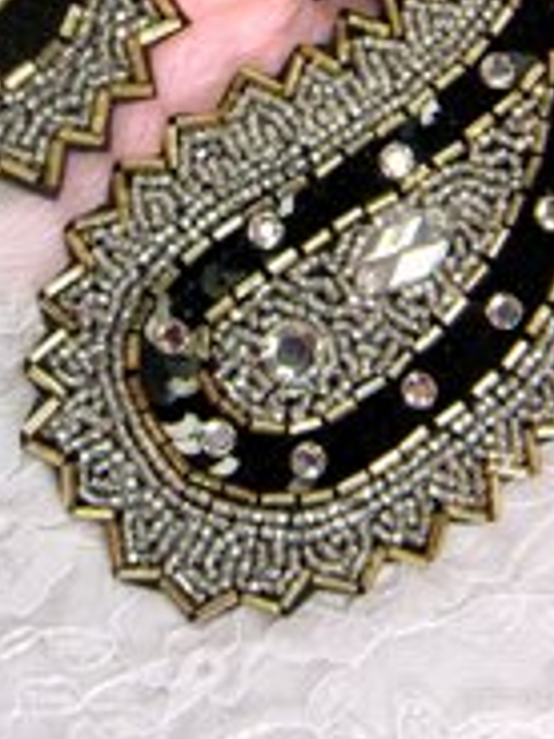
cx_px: 257
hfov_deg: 14.1
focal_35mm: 105
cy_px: -32
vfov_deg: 18.2
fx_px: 2241
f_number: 4
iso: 64
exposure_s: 1/145
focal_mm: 7.4
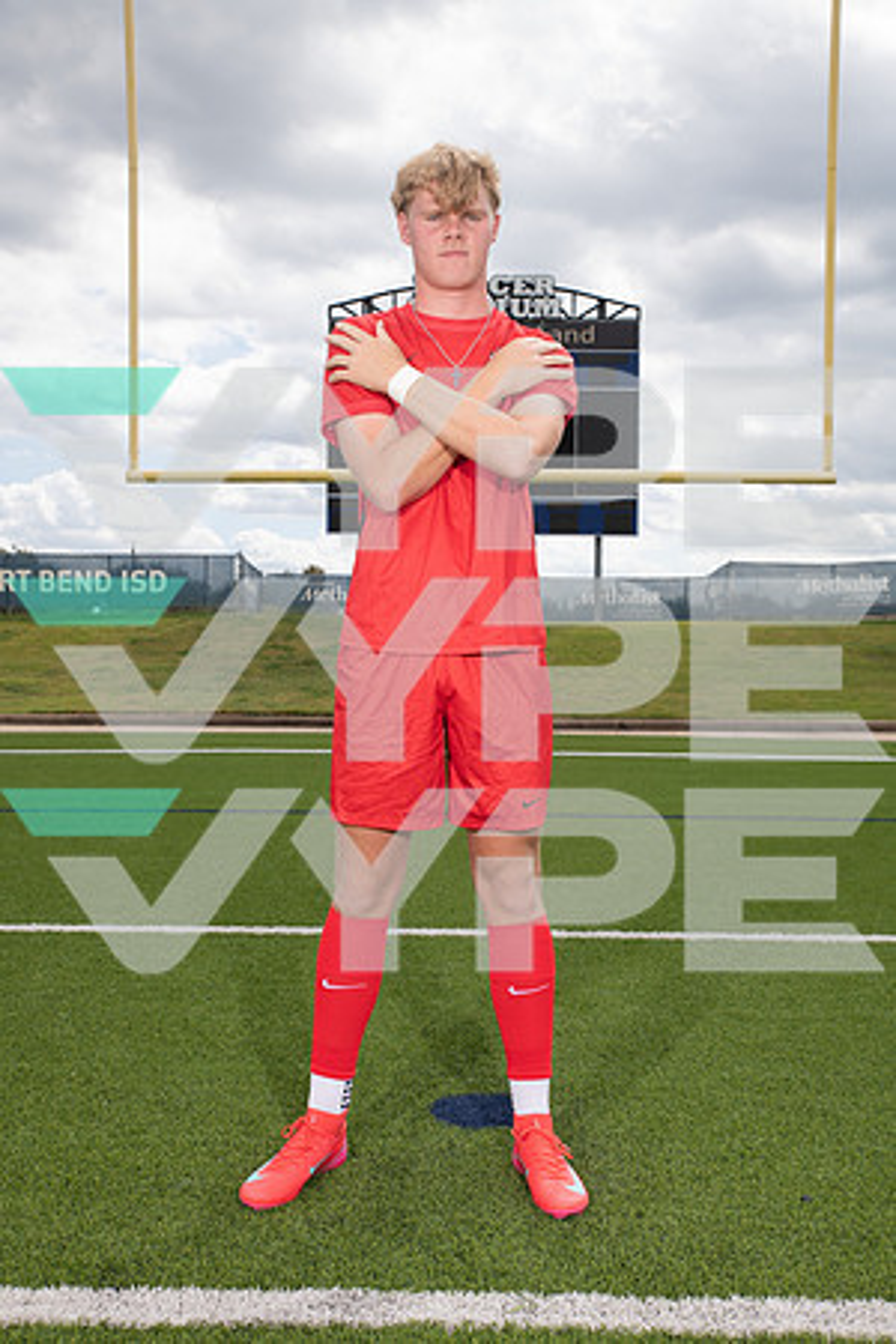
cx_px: 448
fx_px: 1344
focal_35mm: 36
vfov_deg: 53.1
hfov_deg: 36.9
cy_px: 672
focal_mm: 36
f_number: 7.1
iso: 125
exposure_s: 1/400
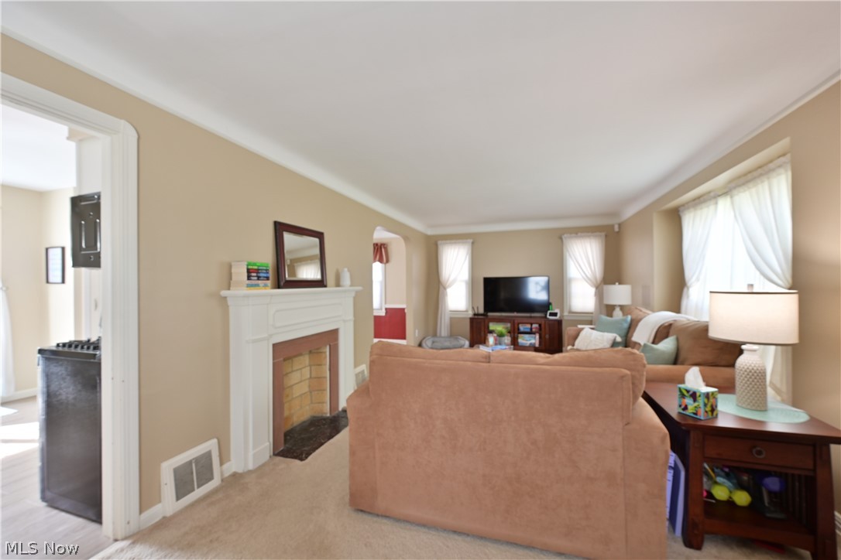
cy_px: 280
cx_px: 420
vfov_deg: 81.2
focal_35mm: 14
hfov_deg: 104.3
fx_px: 327
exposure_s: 1/6
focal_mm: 14
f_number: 9
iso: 500
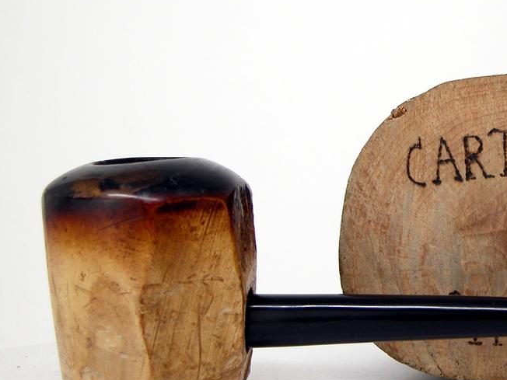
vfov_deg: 11.7
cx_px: 459
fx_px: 1860
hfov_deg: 15.3
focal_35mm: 127
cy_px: 180
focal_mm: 17.8
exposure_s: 1/95.7
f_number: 3.3
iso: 100
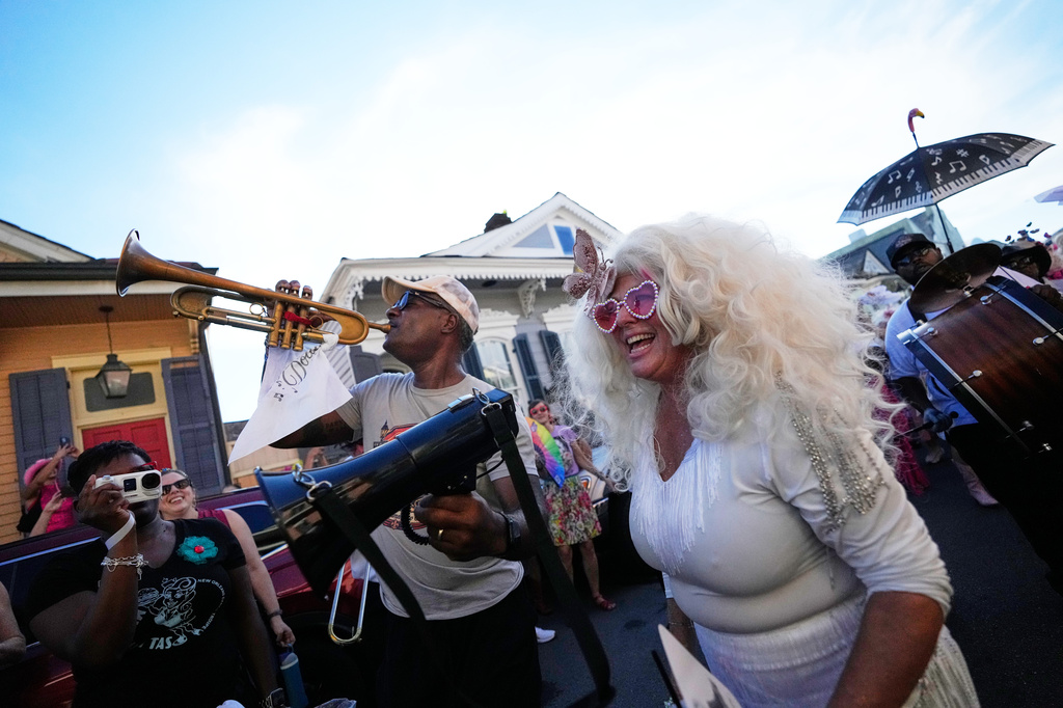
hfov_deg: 96.8
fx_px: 472
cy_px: 354
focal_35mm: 16
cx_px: 532
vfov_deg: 73.7
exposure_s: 1/32000
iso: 3200
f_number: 2.8
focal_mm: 16
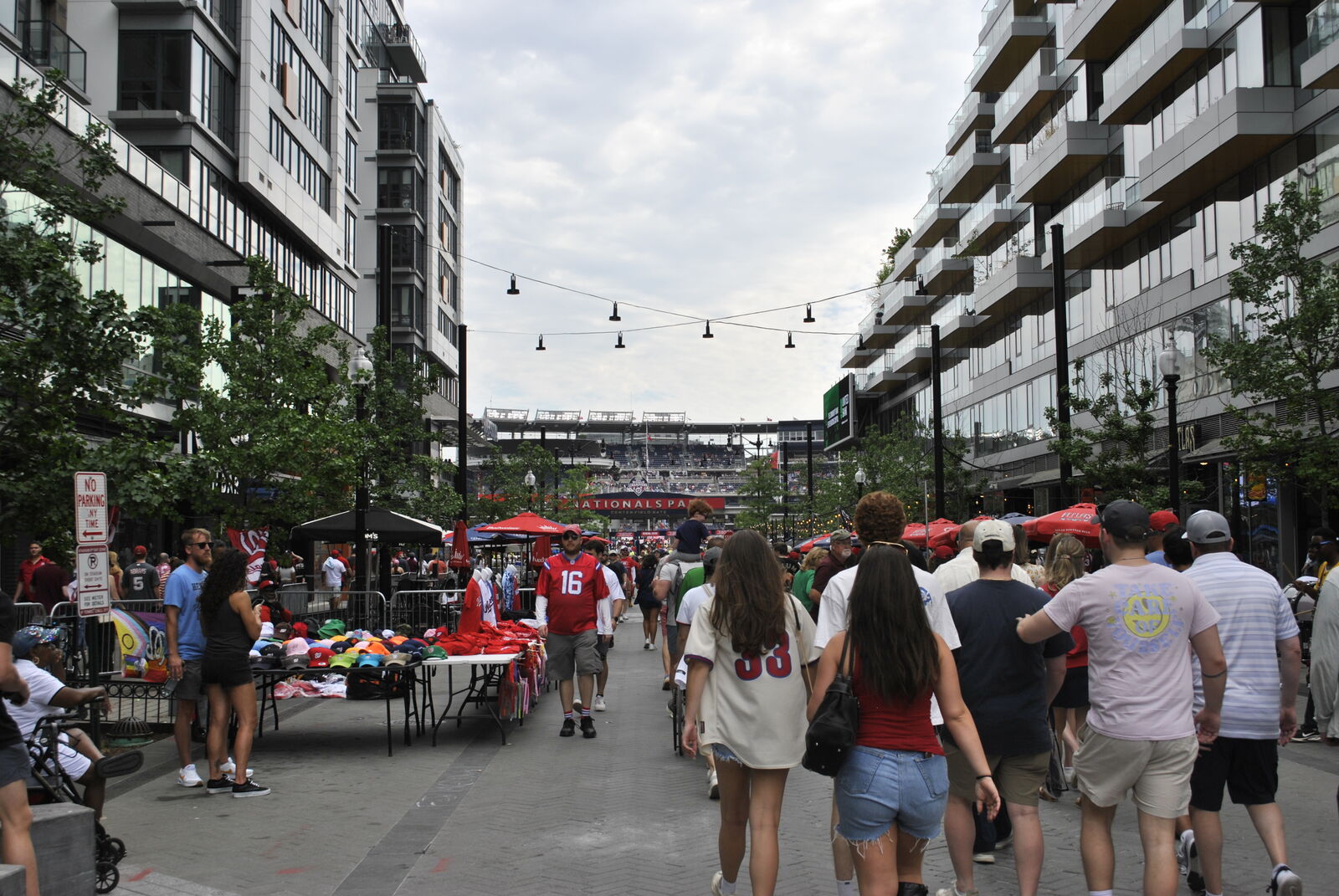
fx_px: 1564
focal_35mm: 42
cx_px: 670
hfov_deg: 46.3
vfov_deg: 32.0
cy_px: 448
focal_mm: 28
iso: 100
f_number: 8
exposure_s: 1/200
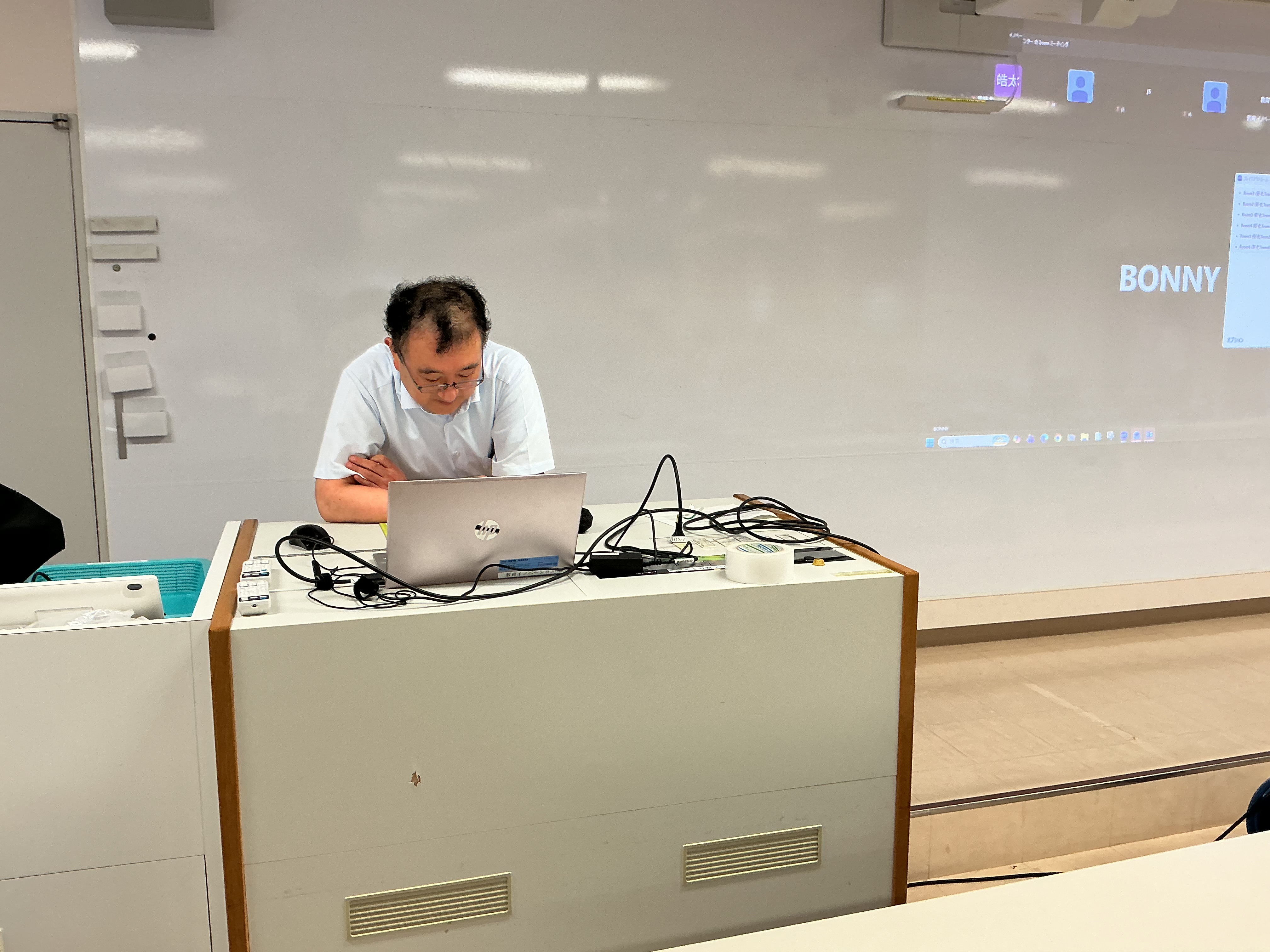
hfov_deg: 61.7
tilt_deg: -9.9
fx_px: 1064
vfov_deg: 48.2
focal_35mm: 29
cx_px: 635
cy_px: 476
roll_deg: +0.2
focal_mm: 3
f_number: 1.8
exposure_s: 1/60
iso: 40
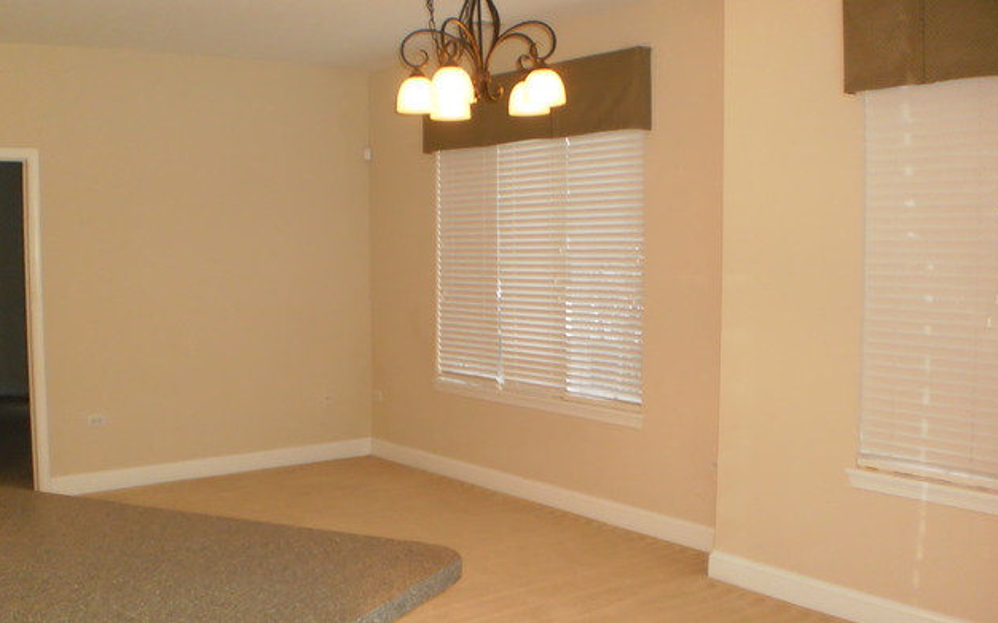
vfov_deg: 32.7
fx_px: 1061
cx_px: 494
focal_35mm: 39
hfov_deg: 50.4
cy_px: 357
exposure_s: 1/30
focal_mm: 6.3
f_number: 3.1
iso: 400
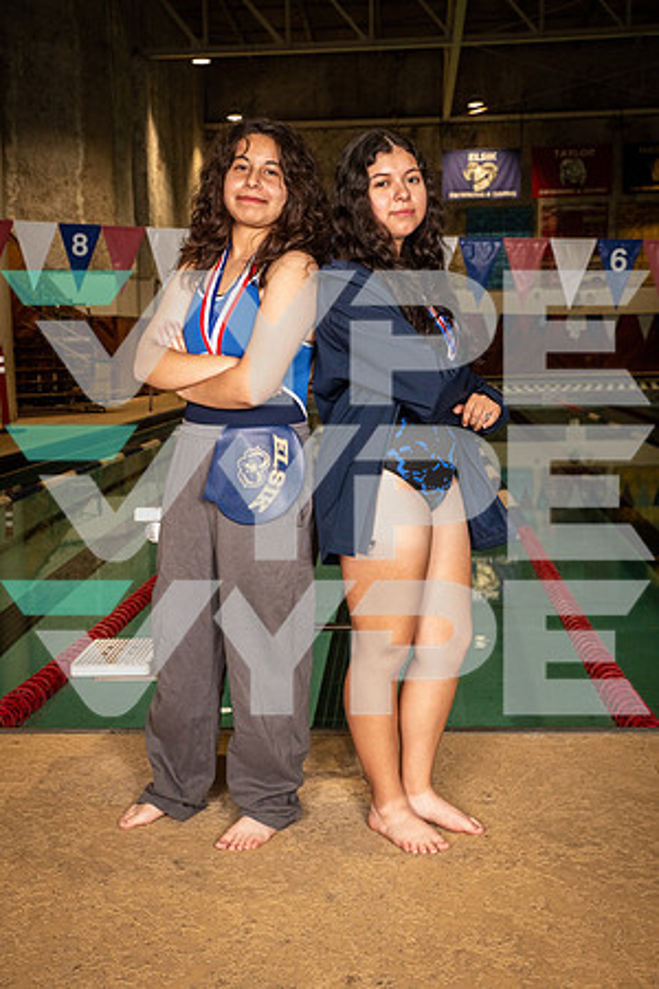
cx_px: 330
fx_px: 1263
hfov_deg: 29.2
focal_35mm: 46
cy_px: 494
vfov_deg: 42.7
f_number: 6.3
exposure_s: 1/400
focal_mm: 46
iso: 1000
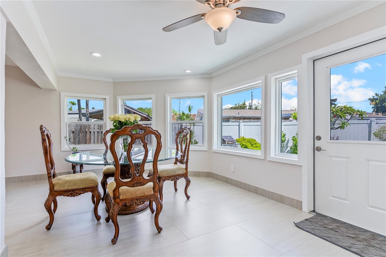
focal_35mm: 17
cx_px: 193
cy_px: 128
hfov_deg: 93.3
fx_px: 182
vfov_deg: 70.5
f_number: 5
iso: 100
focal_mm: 17
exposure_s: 1/13
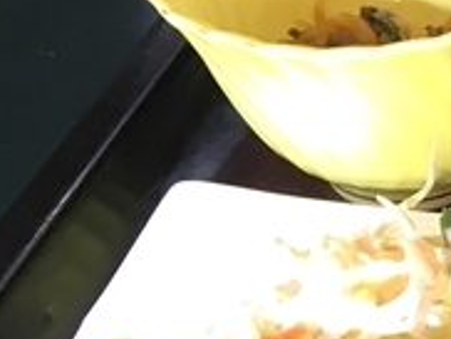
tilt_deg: -43.0
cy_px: 557
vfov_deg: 8.8
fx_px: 2126
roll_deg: -4.5
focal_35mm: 163
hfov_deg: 10.6
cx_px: 1043
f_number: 2.2
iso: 32
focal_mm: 4.15
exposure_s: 1/30
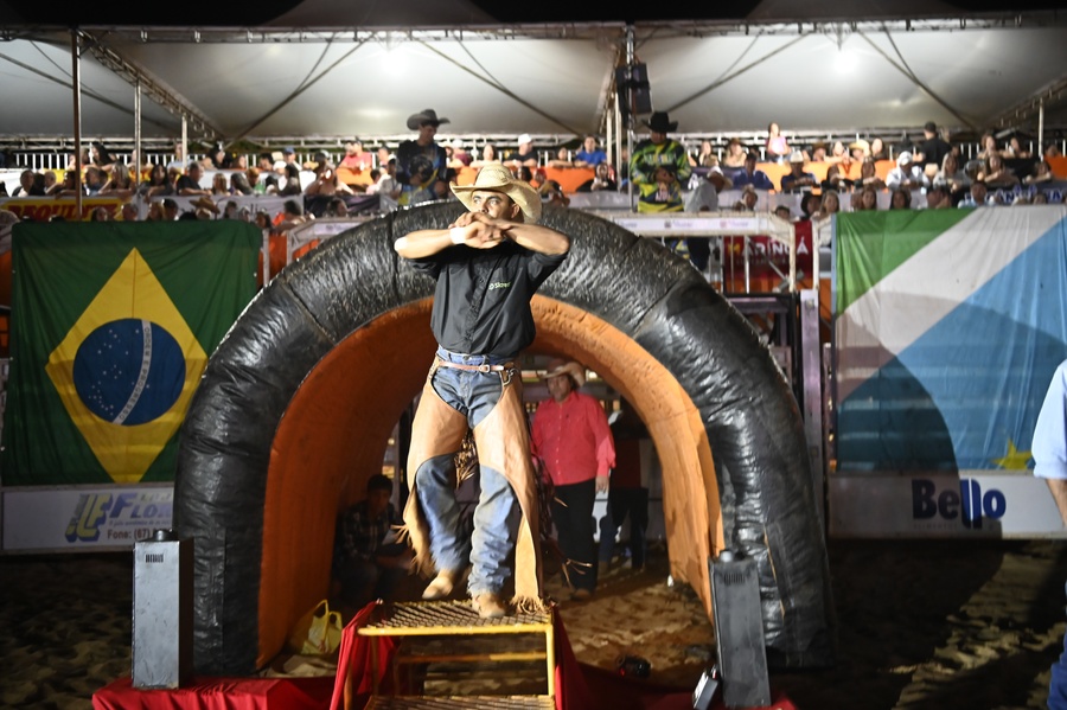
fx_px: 1303
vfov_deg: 30.5
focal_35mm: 44
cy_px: 355
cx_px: 534
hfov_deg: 44.5
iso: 5000
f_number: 2.8
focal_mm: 44
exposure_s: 1/60
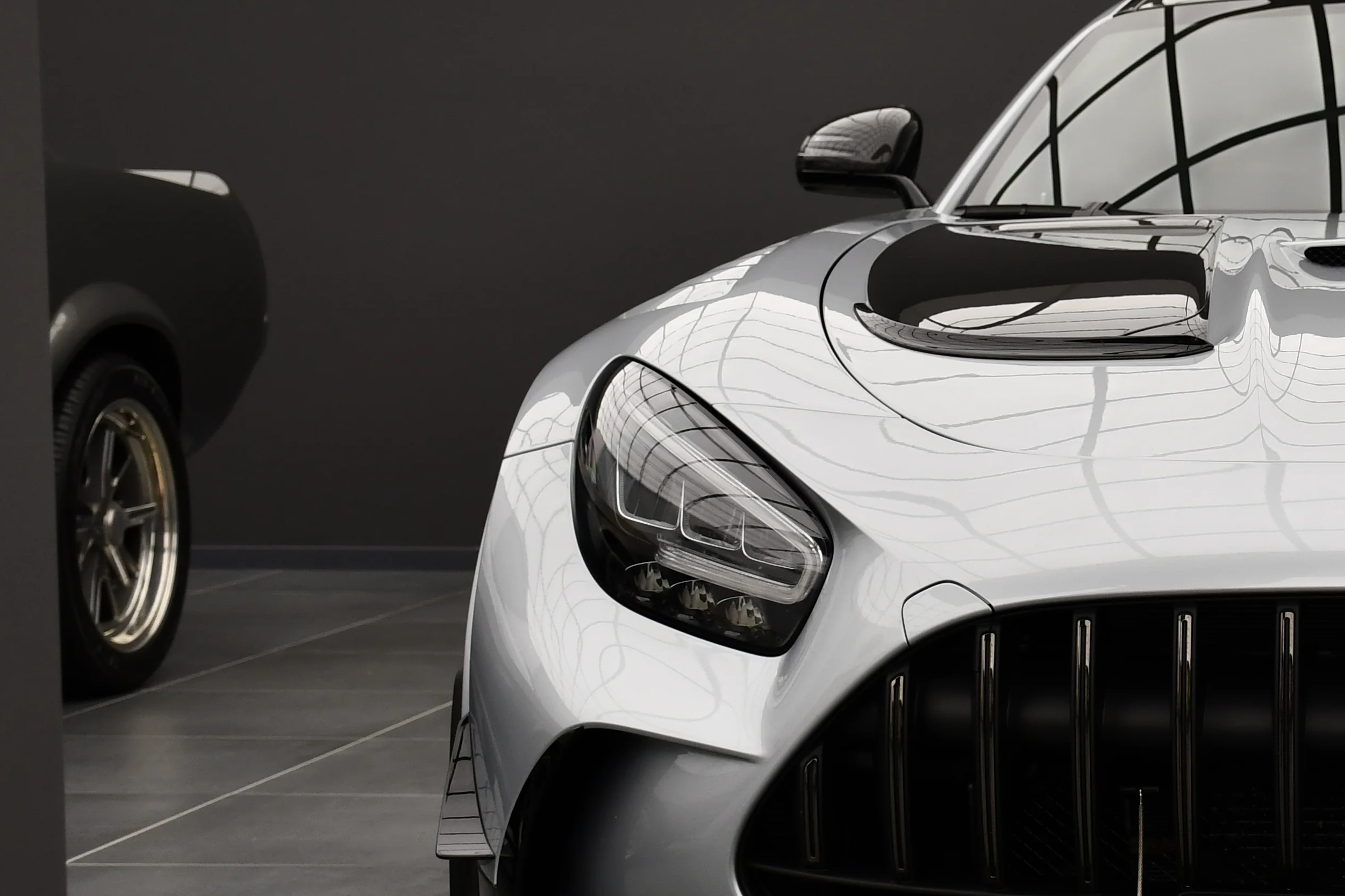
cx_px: 1468
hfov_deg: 21.7
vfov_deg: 15.3
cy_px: 558
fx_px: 3325
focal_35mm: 89
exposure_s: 1/250
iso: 400
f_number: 4.5
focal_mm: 27
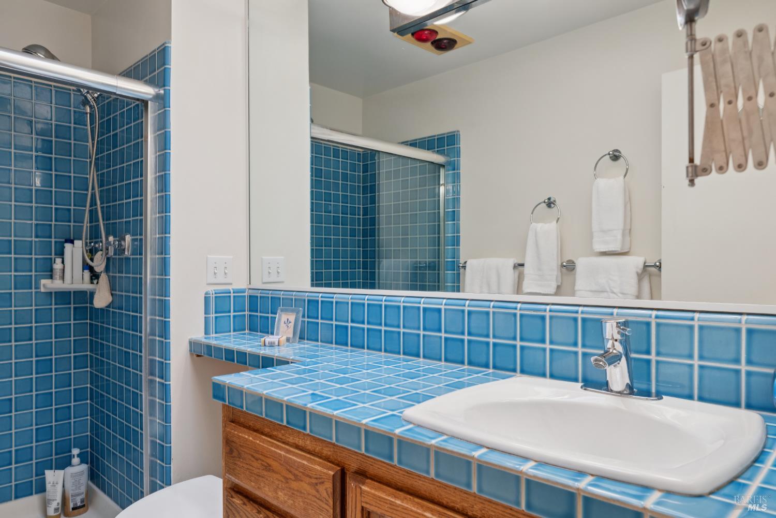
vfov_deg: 53.1
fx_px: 517
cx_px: 388
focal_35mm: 24
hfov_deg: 73.7
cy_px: 259
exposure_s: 1/60
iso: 500
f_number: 8
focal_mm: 24
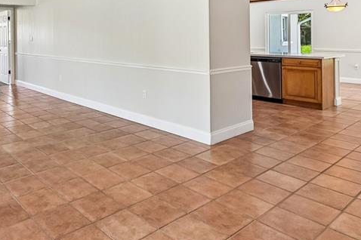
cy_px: 36
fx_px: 301
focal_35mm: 30
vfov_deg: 41.0
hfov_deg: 58.1
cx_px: 82
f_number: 8
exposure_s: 1/25
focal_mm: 14
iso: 400
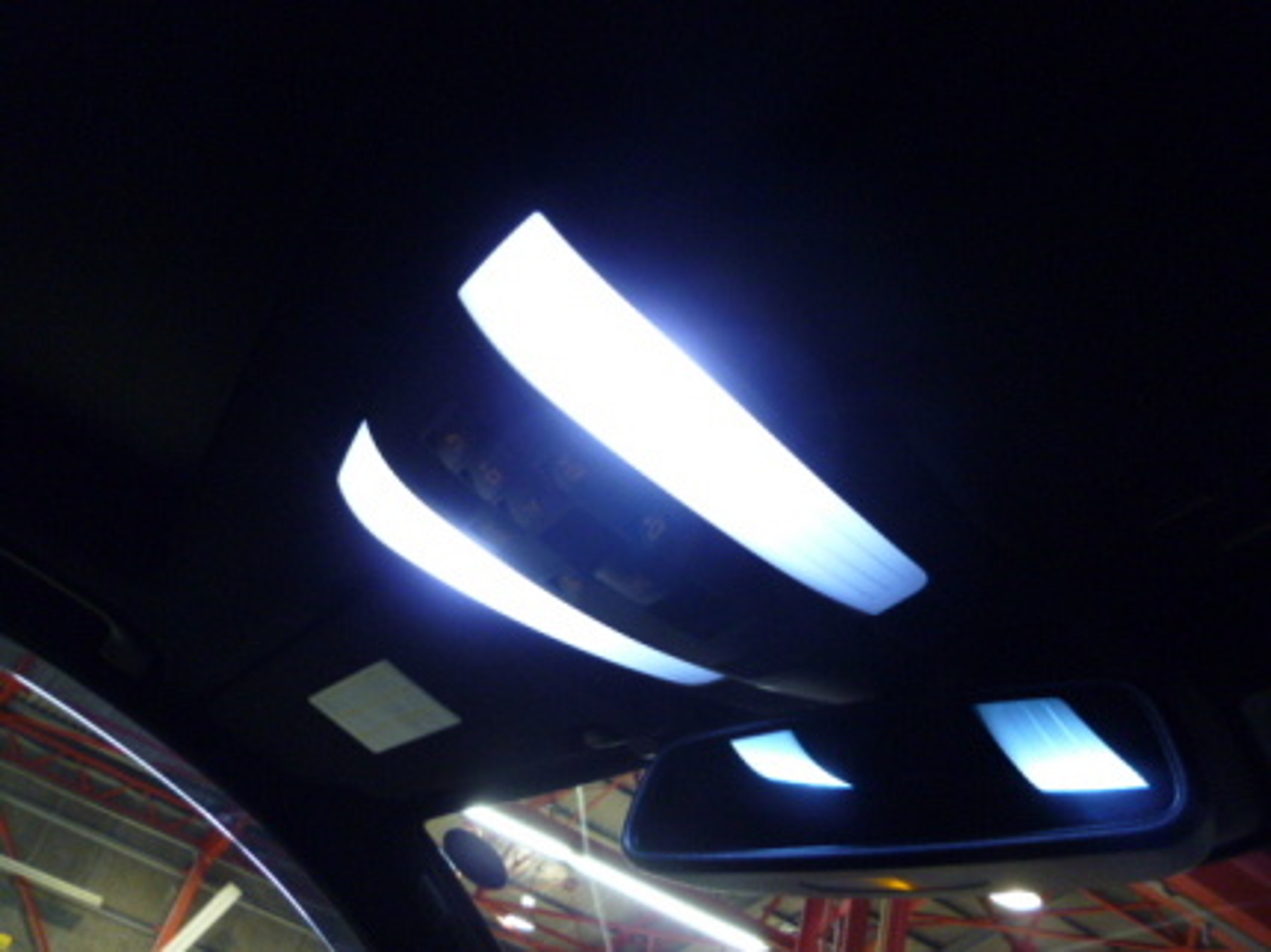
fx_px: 1028
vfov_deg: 49.7
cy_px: 476
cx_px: 636
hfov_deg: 63.5
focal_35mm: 28
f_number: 2.8
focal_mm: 5
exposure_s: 1/15
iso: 400
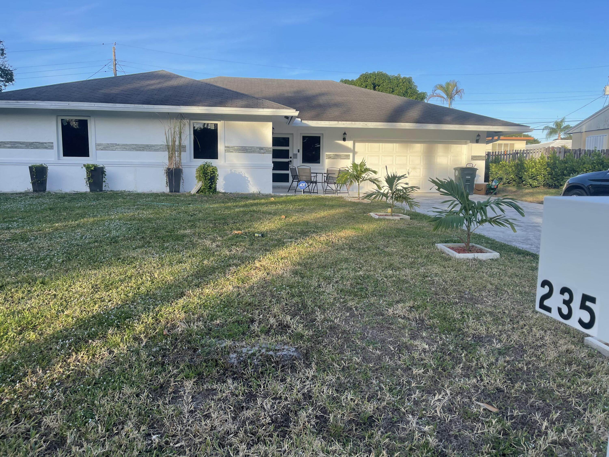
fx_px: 440
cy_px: 228
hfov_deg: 69.4
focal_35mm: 25
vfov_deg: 54.9
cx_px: 304
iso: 32
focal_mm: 5.1
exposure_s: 1/735
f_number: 1.6
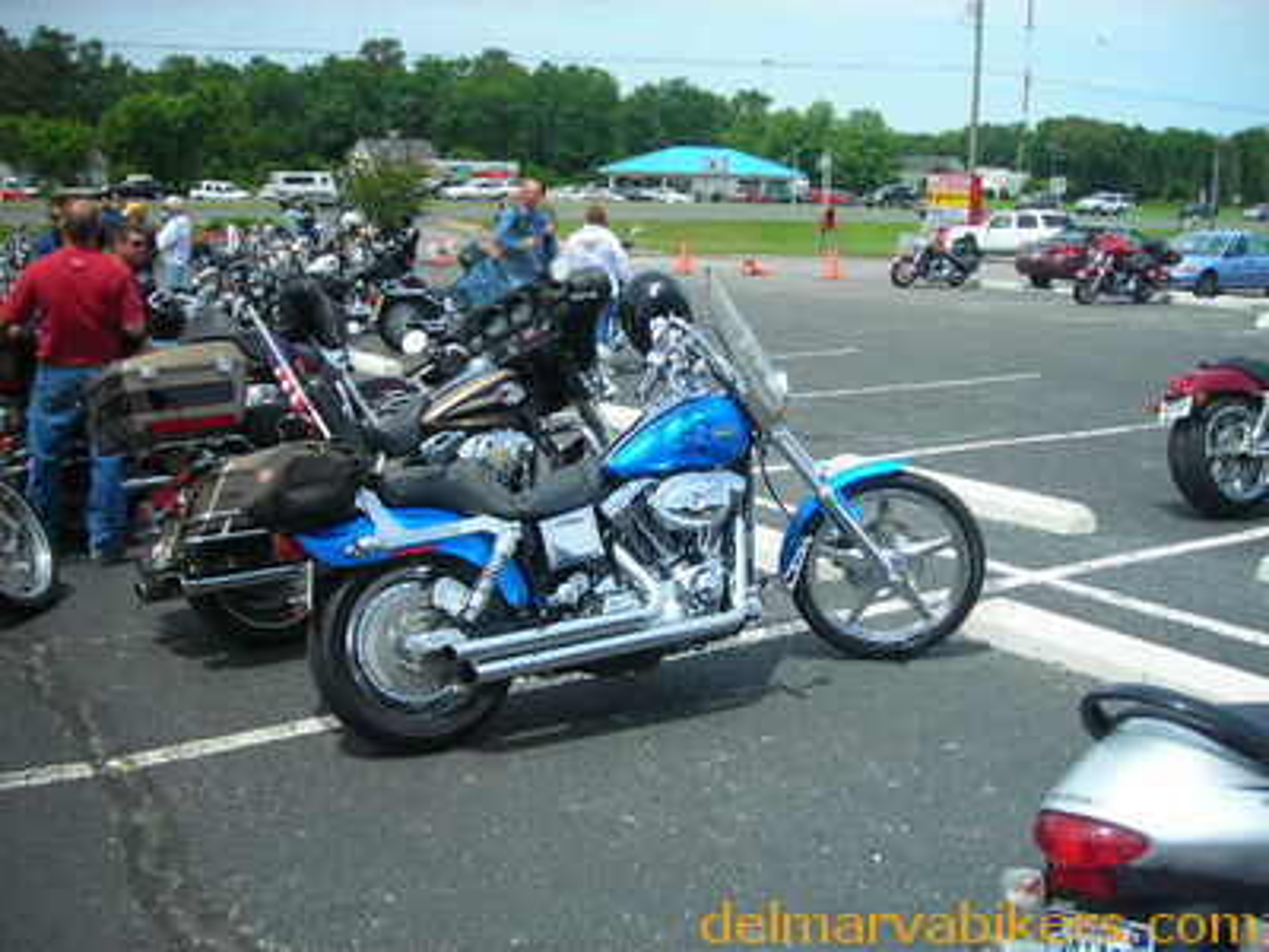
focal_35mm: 38
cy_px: 476
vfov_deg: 37.7
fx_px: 1393
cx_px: 634
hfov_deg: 49.0
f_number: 6.4
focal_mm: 6.3
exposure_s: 1/144
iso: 50
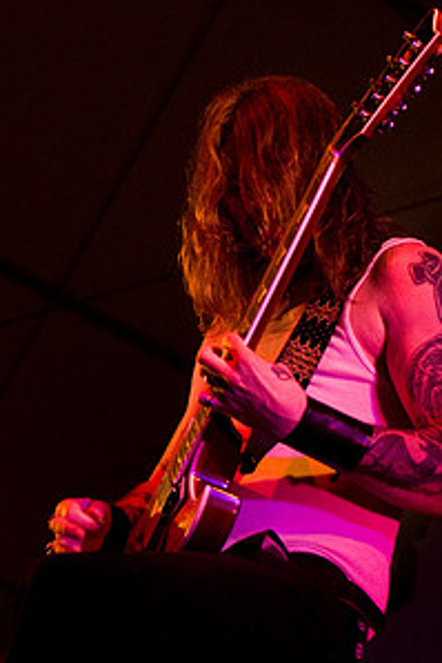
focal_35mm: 102
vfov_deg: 20.0
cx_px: -100
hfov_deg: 13.1
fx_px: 1876
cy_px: 350
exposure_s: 1/125
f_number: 2.8
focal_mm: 35
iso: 800
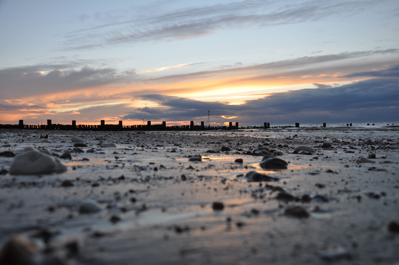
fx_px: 349
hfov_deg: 59.6
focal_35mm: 32
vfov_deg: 41.6
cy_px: 132
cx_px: 200
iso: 200
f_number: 6.3
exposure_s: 1/160
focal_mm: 21
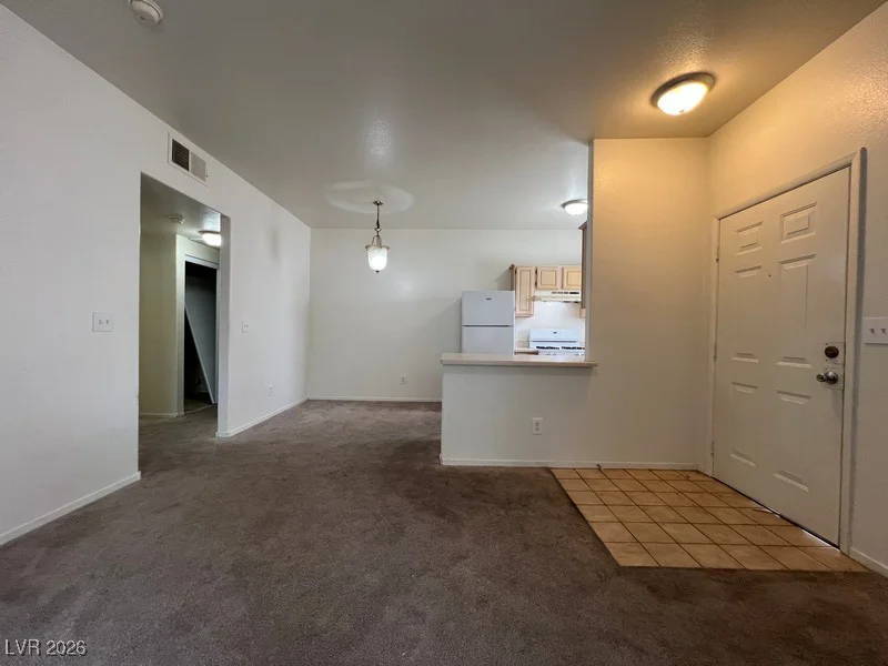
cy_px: 333
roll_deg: -1.1
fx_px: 333
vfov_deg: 89.9
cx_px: 444
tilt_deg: -0.7
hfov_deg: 106.2
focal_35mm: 13
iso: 125
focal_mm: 1.57
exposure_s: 1/120
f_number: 1.8
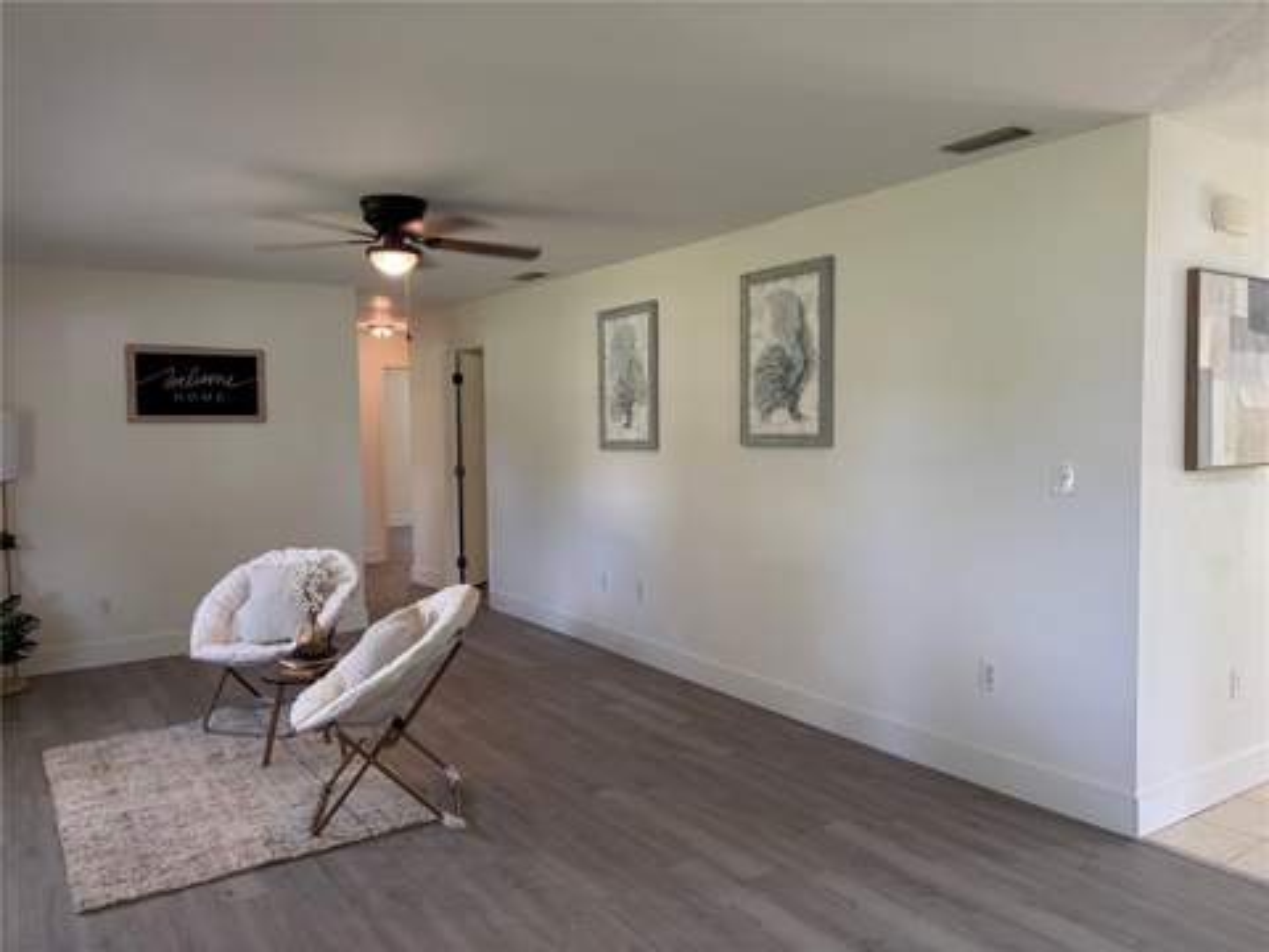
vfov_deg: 53.1
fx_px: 953
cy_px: 476
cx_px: 634
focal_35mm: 26
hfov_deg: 67.3
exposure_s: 1/60
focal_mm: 5.96
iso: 100
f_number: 1.6
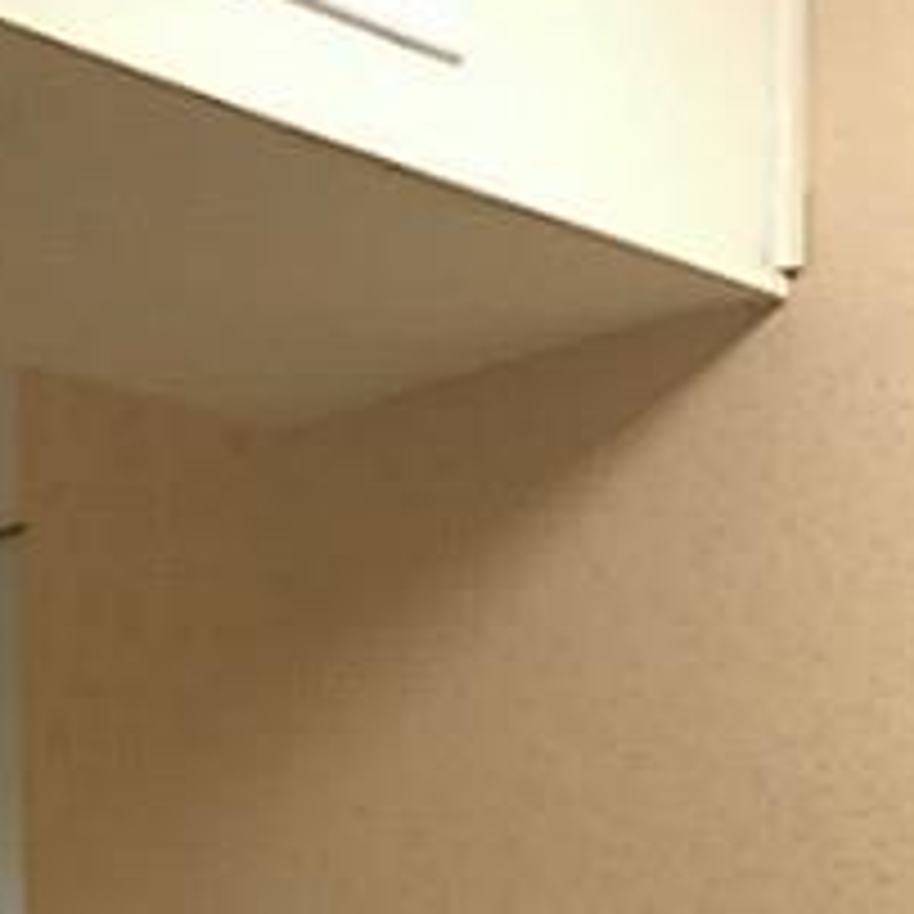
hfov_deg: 17.3
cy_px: 1526
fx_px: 2898
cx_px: -104
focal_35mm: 97
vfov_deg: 15.8
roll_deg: +0.9
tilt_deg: -3.3
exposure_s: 1/30
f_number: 2.2
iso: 125
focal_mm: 4.15
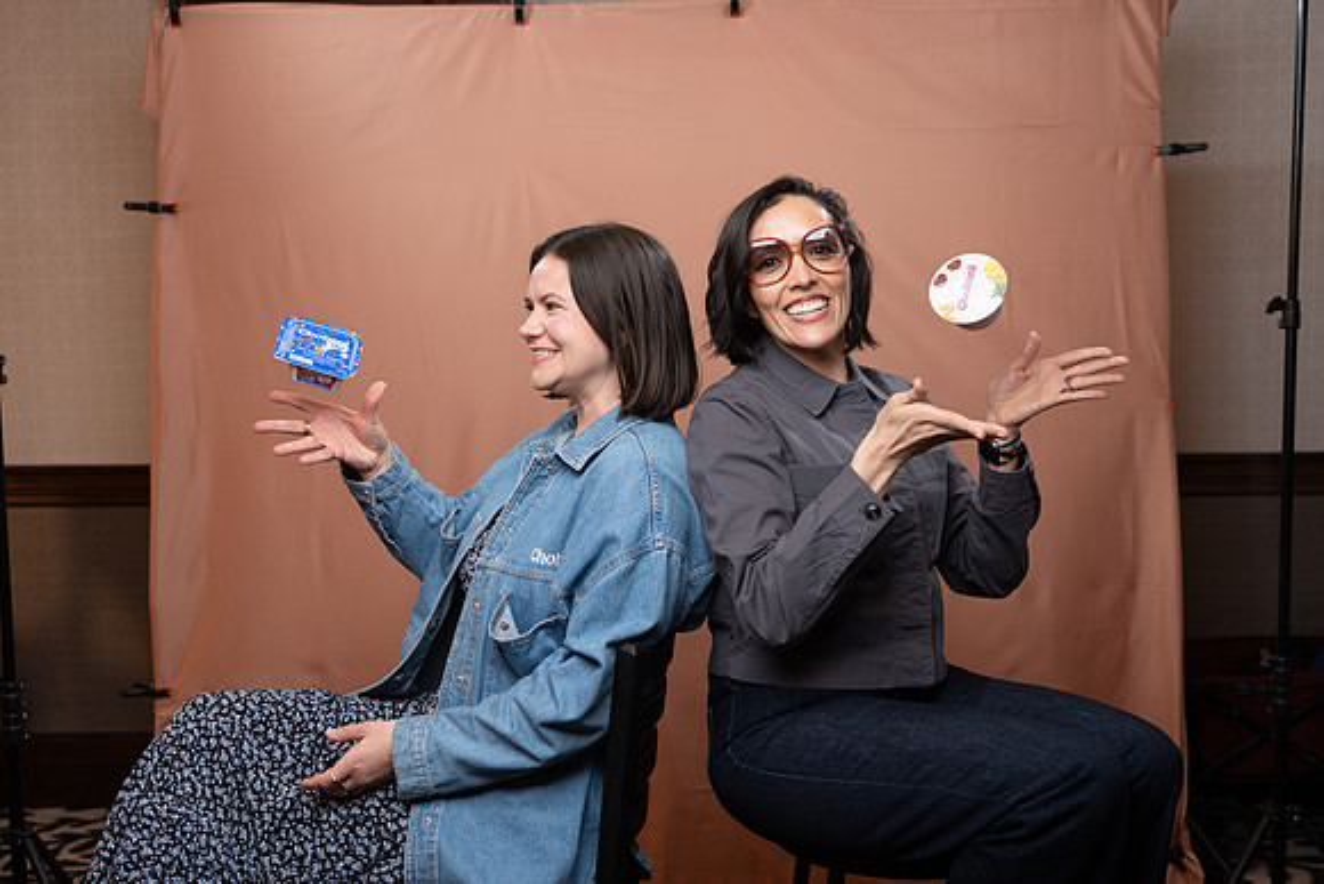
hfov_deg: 46.4
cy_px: 442
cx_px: 662
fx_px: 1545
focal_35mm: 42
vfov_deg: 31.9
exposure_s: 1/160
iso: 320
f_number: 4
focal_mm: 42
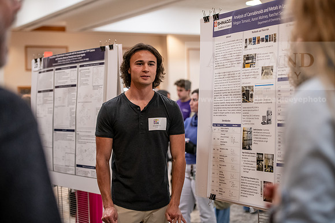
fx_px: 652
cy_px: 112
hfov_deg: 28.8
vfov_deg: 19.5
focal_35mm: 70
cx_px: 168
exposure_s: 1/200
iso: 2500
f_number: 2.8
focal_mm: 70
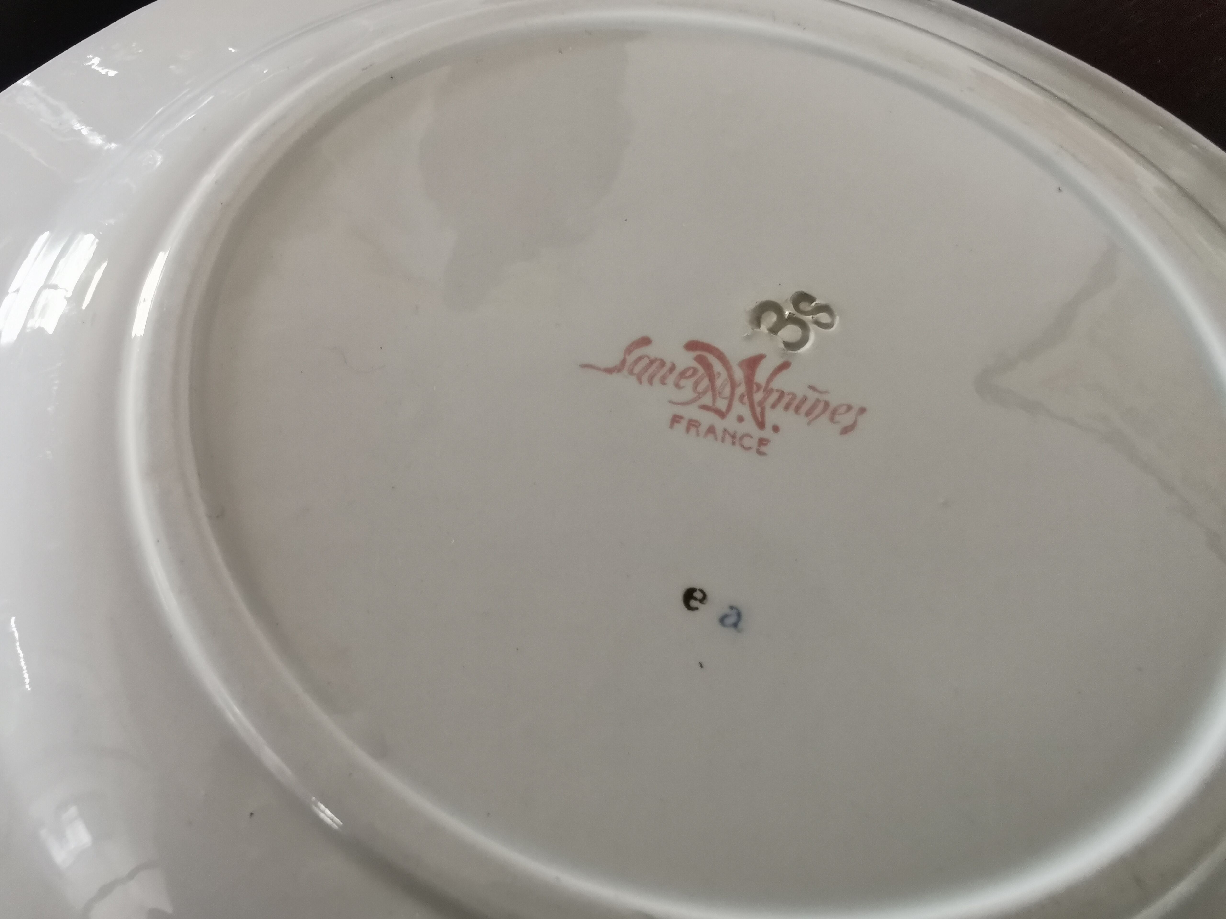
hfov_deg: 67.3
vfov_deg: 53.1
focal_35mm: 26
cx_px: 613
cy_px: 460
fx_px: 921
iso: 320
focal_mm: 2.35
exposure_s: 1/33.3
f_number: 2.2
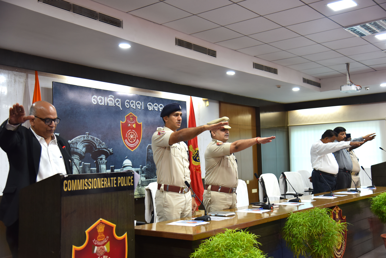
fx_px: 408
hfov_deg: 50.7
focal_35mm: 38
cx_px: 193
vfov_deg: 35.1
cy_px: 129
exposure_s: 1/60
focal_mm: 38
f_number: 4
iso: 1000
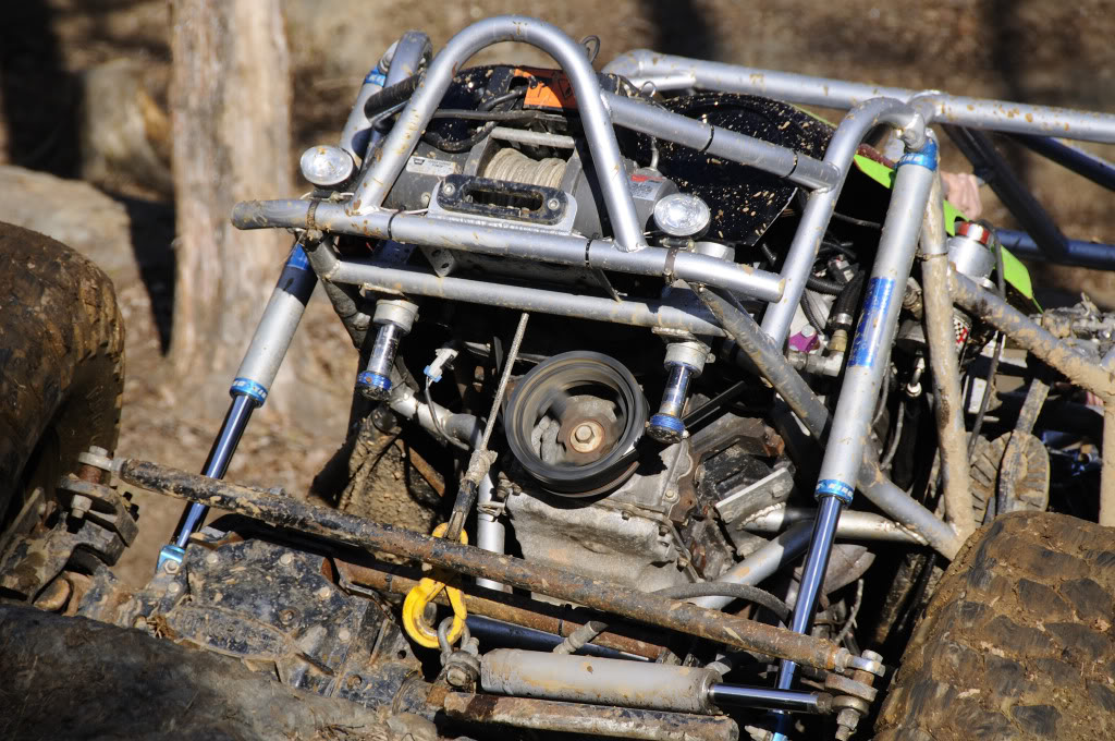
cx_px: 558
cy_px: 370
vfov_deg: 5.4
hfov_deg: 8.1
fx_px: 7888
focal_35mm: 255
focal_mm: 170
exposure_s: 1/250
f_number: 8
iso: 200
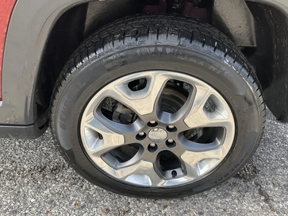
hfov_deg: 56.7
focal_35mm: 32
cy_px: 116
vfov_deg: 44.1
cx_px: 158
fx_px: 266
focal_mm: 3
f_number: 1.8
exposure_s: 1/272
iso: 25
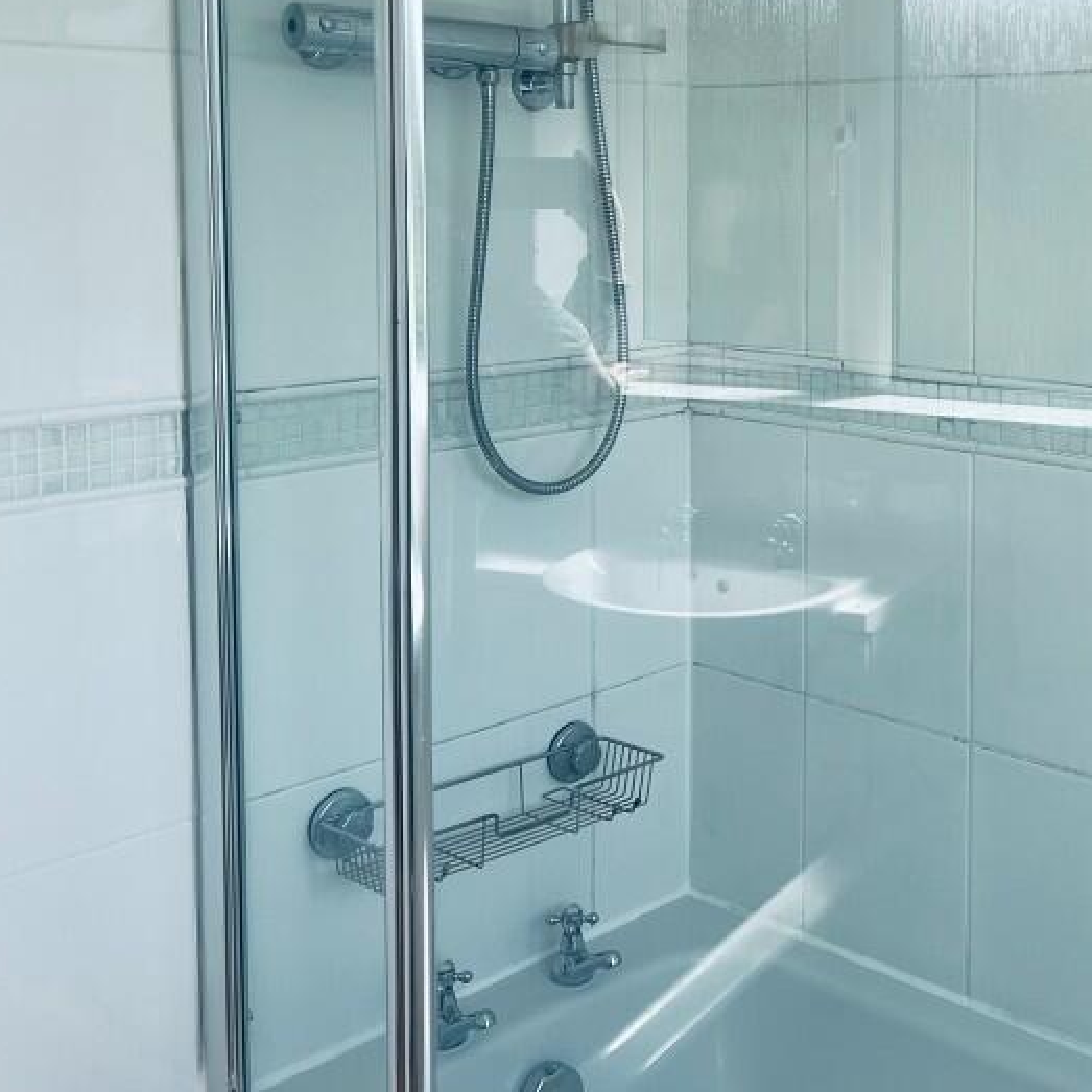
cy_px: 307
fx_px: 1606
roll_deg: -1.2
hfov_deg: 36.0
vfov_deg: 36.9
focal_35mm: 45
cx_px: 910
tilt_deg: -3.8
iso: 50
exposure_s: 1/1009
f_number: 1.5
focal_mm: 5.7
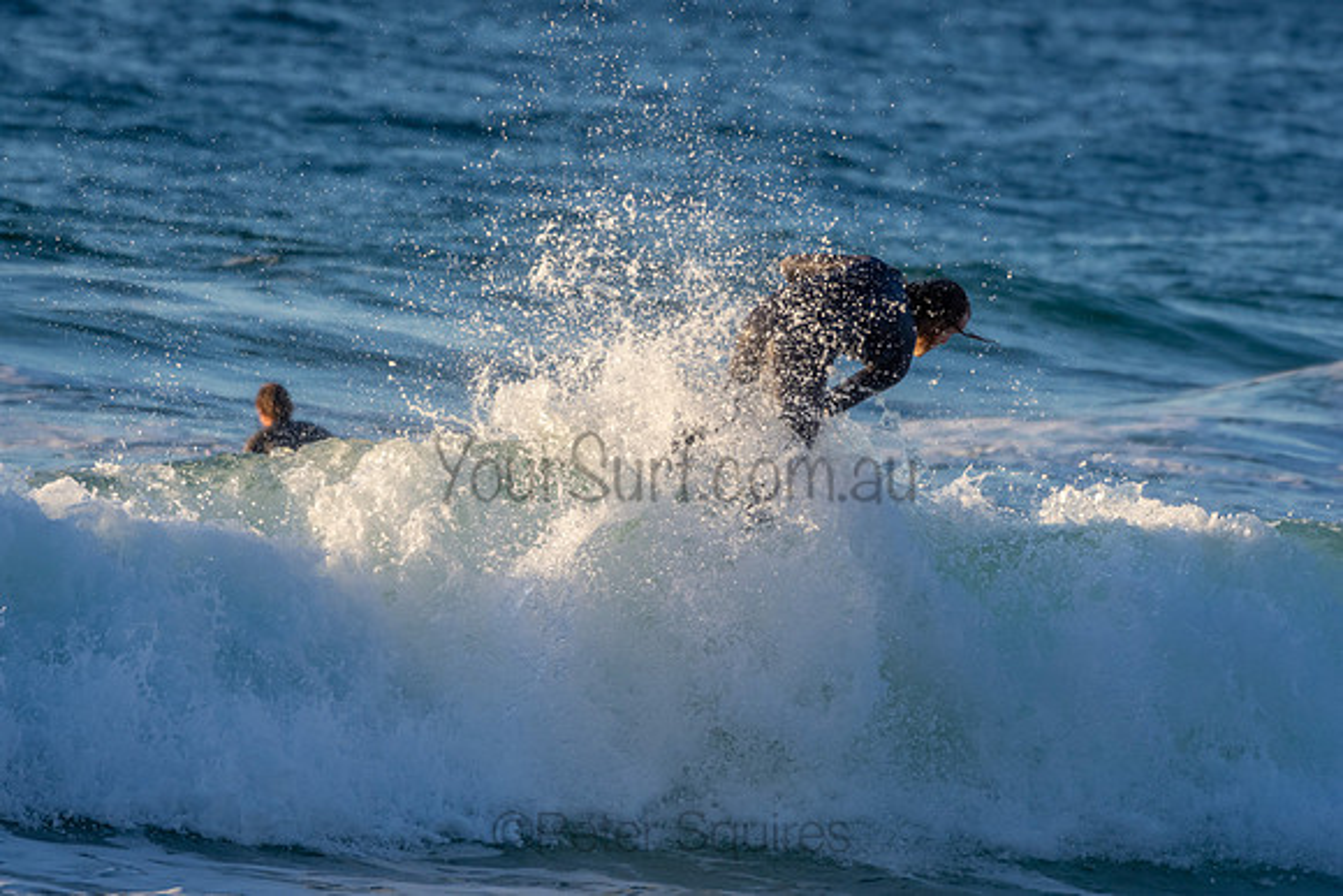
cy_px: 448
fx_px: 19589
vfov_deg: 2.6
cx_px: 672
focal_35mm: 525
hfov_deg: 3.9
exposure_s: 1/1250
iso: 500
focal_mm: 350
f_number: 5.6
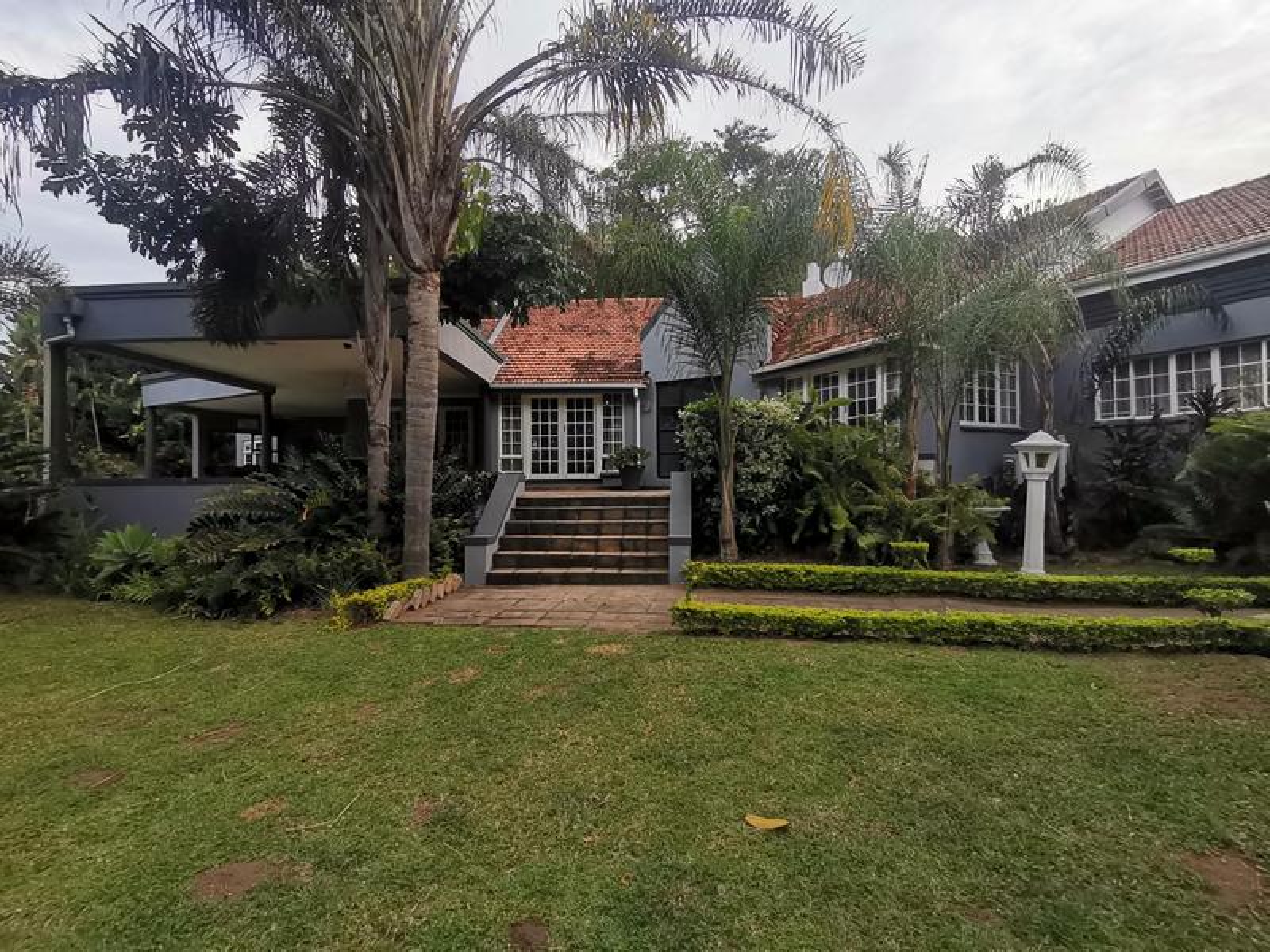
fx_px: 624
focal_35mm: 17
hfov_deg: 91.0
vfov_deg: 74.7
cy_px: 476
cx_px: 635
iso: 50
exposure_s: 1/228
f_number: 2.4
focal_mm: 1.78
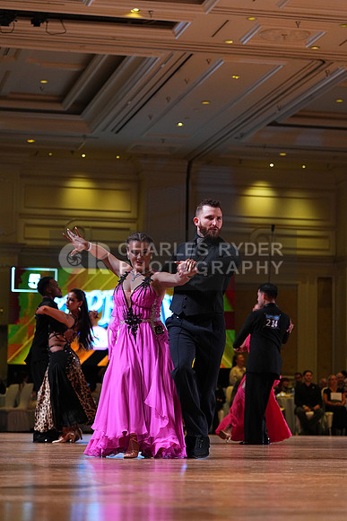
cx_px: 174
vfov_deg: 21.0
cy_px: 260
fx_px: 1402
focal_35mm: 97
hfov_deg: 14.1
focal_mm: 97
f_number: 4
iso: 3200
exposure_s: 1/500
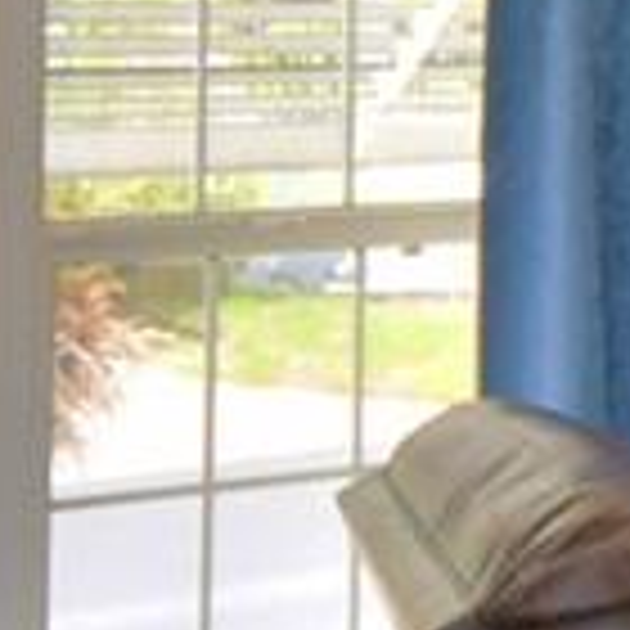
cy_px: -40
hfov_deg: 11.4
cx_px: 990
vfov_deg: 11.8
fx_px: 3006
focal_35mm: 146
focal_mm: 10
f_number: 4.5
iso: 100
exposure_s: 1/125
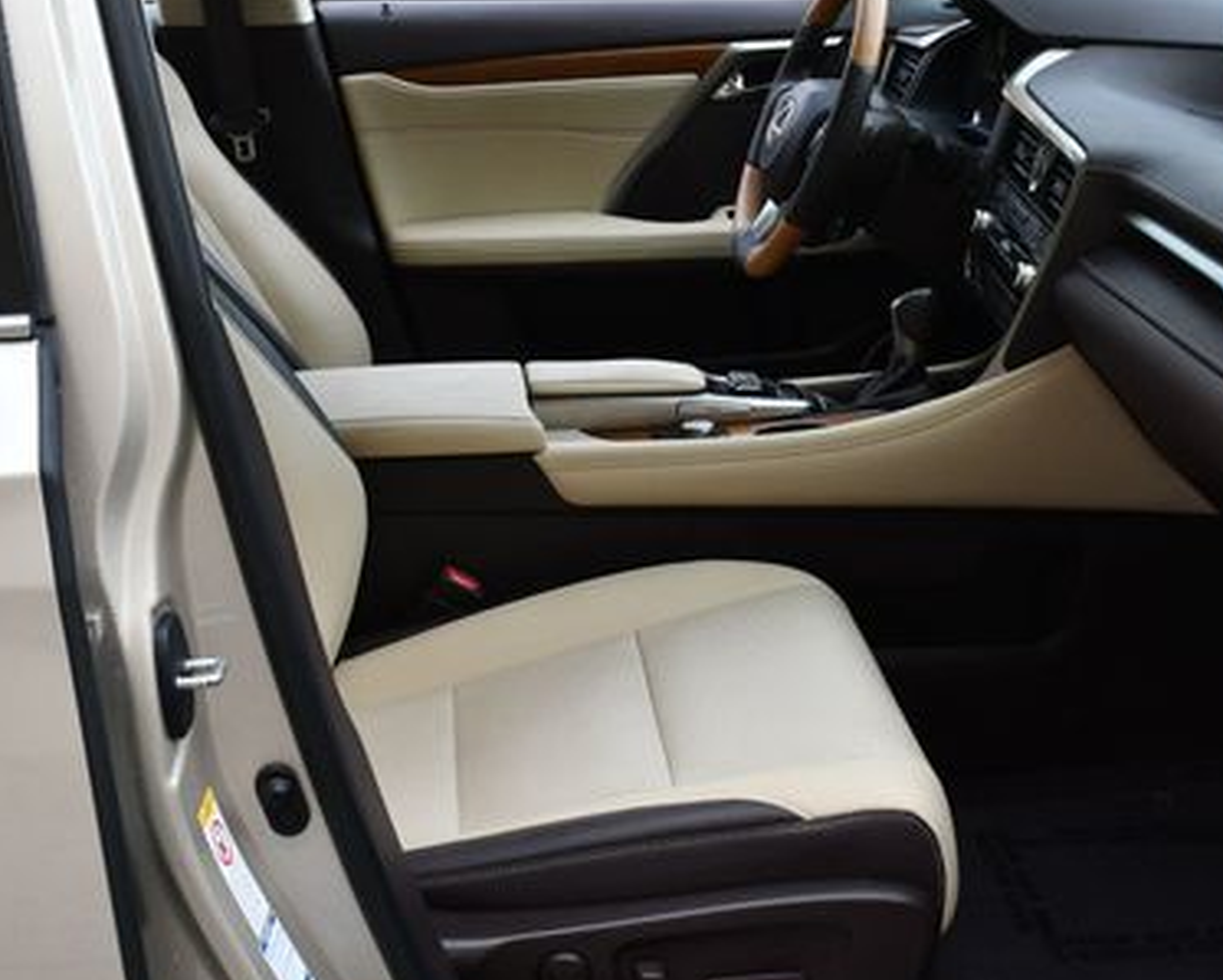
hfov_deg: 32.4
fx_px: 2101
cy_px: 465
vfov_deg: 26.3
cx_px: 695
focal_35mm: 58
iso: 250
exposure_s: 1/250
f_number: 5.6
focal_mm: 18
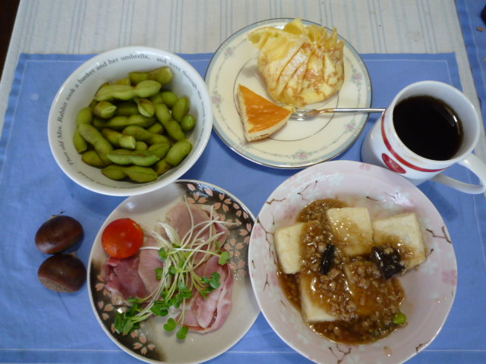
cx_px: 243
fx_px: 351
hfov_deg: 69.4
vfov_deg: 54.9
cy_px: 182
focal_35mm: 25
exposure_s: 1/30
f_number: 2.8
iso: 160
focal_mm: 4.4
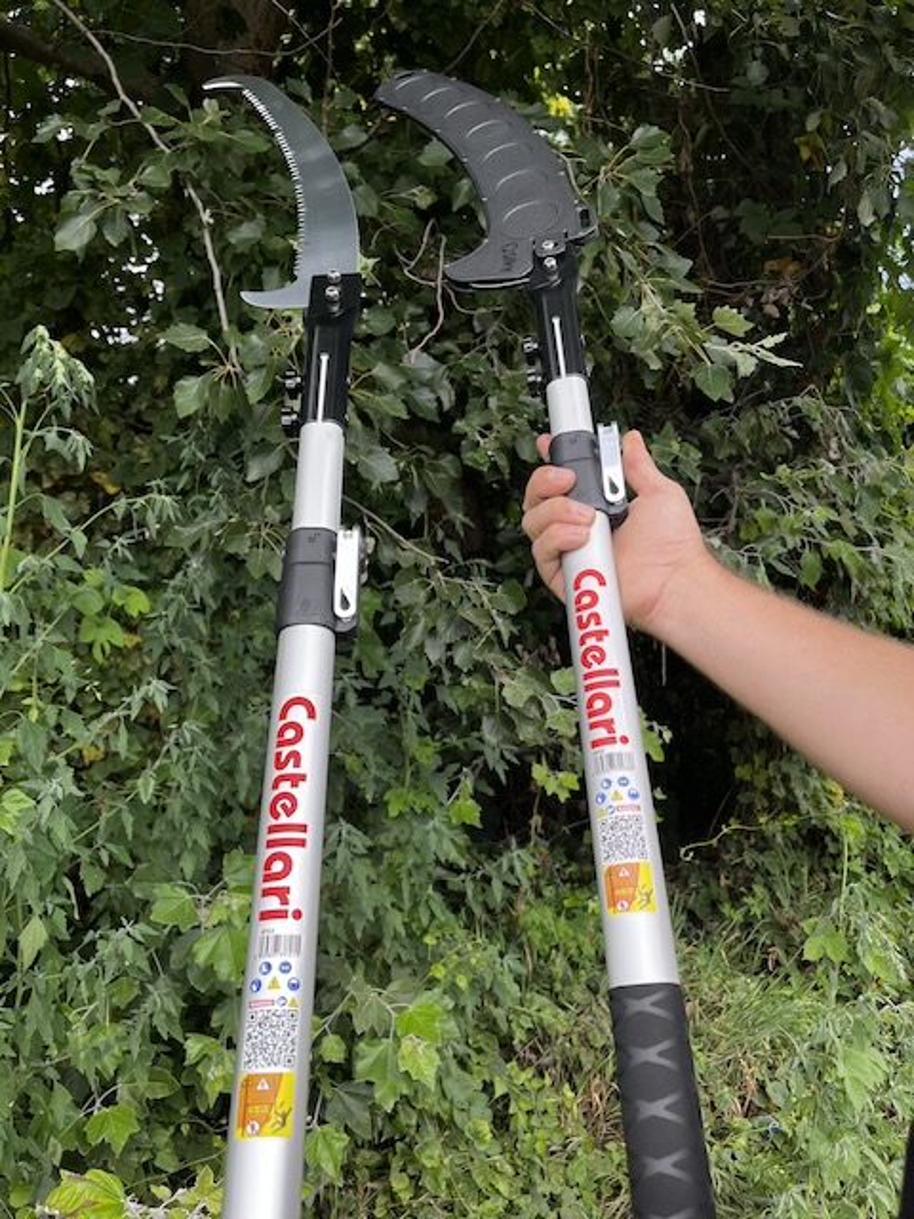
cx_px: 457
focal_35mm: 26
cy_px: 610
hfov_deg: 53.1
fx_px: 915
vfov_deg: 67.3
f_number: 1.6
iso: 50
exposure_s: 1/608
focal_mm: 5.1
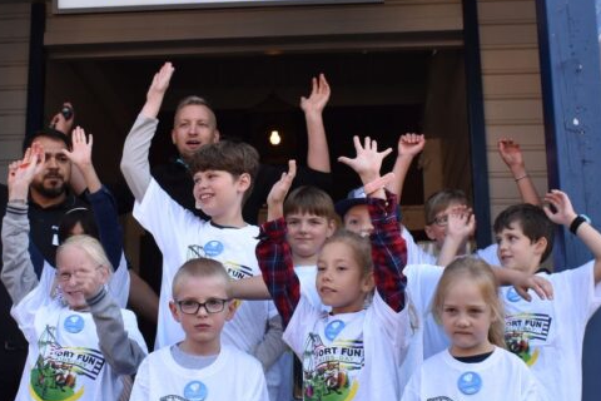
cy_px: 191
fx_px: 1068
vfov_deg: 21.2
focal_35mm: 64
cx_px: 244
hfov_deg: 31.3
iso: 400
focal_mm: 20
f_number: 7.1
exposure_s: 1/200
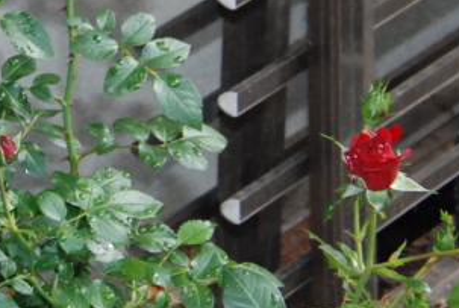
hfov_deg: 7.6
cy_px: -59
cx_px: -79
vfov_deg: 5.1
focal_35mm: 269
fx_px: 3435
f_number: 14
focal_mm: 68
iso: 1600
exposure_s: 1/200
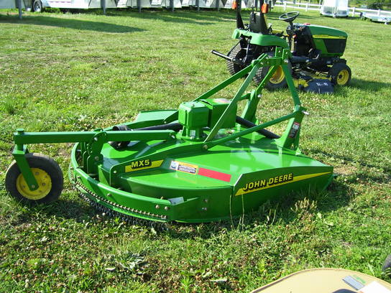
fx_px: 418
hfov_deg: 50.1
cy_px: 146
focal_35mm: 37
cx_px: 196
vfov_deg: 38.7
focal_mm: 6
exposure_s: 1/500
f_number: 2.7
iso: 80
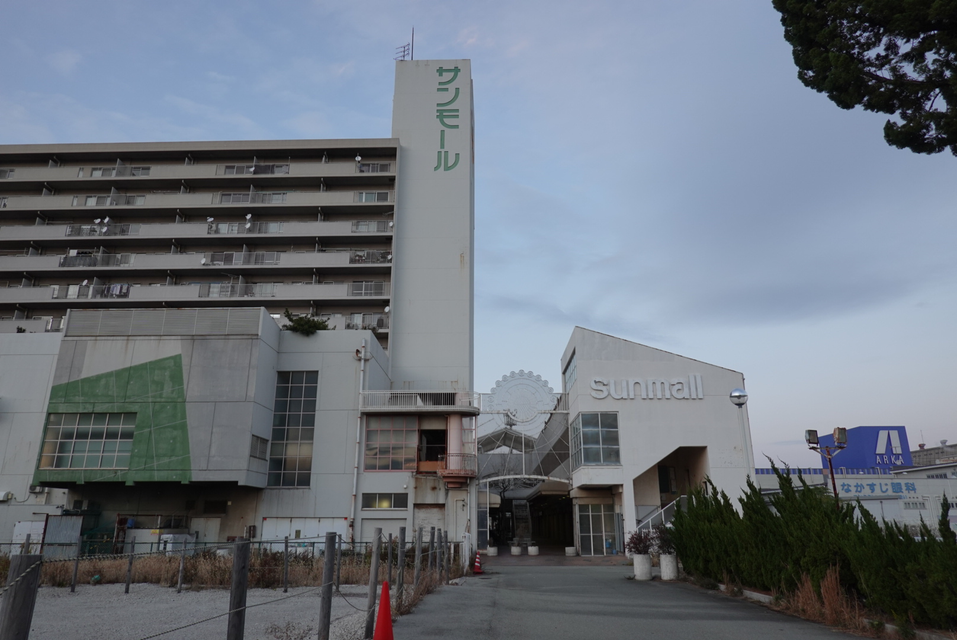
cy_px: 320
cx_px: 478
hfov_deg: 73.7
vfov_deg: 53.2
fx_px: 638
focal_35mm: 24
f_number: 2.8
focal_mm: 9
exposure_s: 1/60
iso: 125
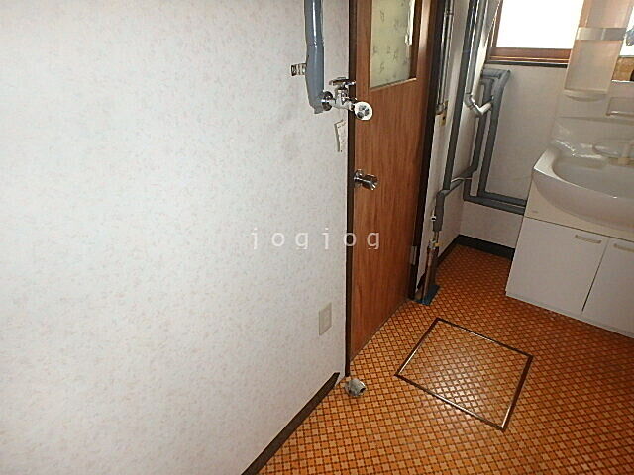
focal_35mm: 21
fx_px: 385
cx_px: 317
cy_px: 238
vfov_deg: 63.4
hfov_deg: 79.0
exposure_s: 1/30
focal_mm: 3.7
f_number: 3.5
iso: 400
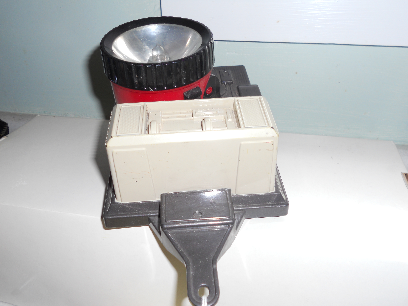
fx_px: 377
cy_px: 153
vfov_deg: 44.2
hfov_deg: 56.8
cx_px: 204
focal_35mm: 32
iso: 80
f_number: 3.5
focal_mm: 5.8
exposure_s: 1/25
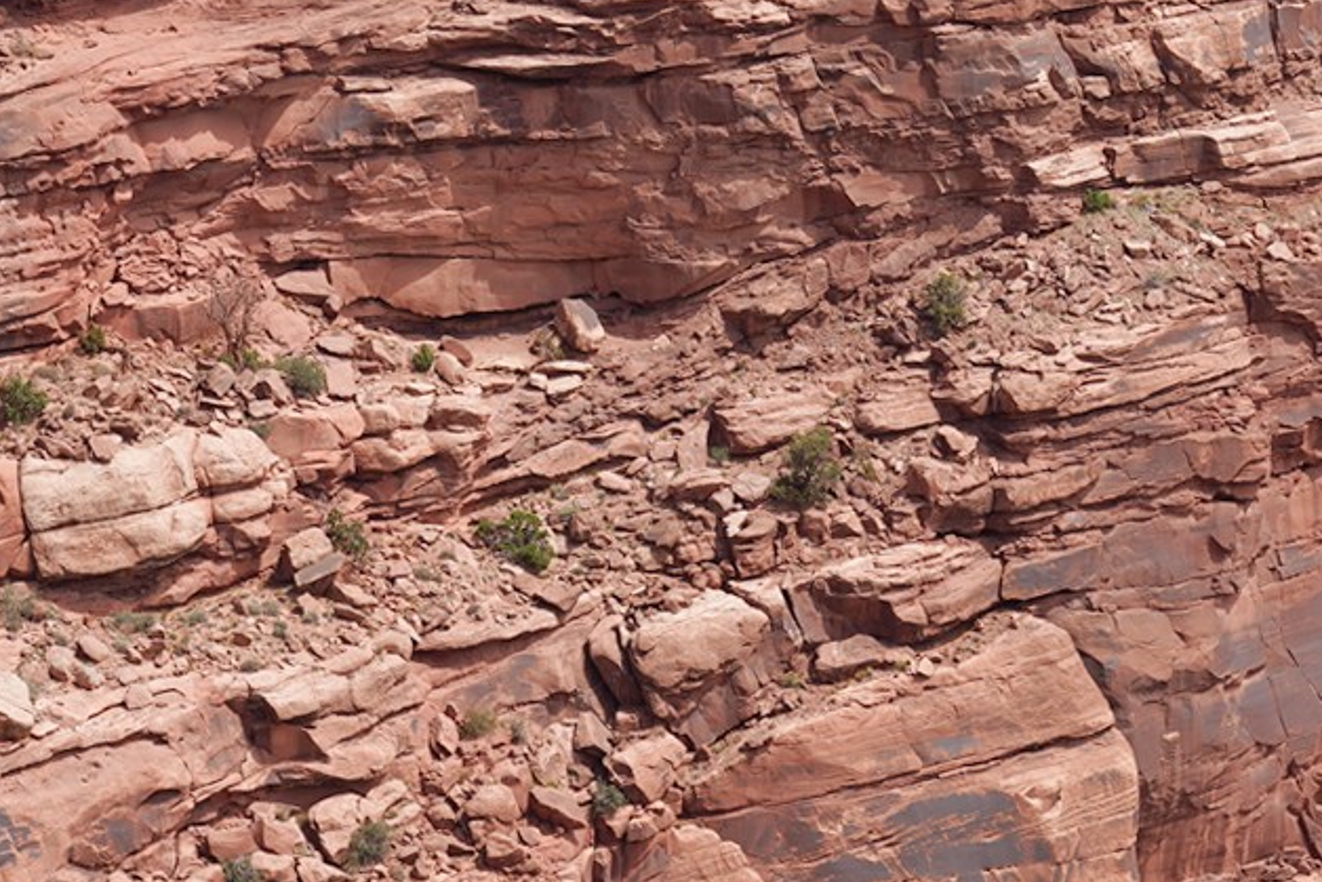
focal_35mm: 191
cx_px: 933
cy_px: -370
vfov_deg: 7.1
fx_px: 7015
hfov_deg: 10.7
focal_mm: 60
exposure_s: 1/100
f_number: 14
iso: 100
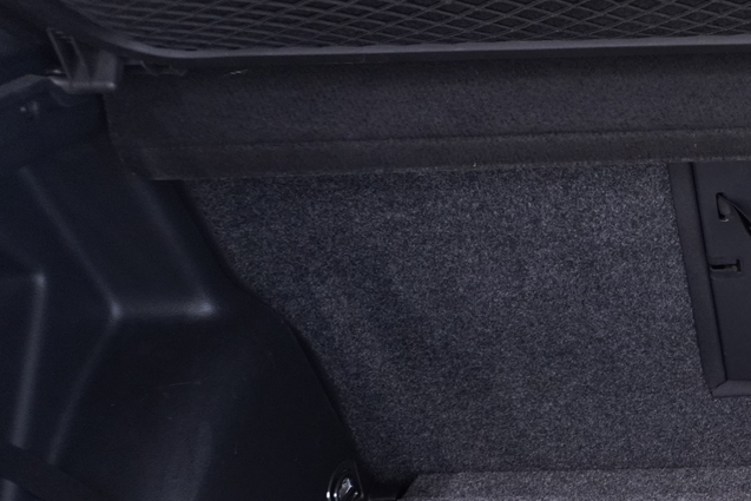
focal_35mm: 61
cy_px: 490
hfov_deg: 28.8
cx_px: 885
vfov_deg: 21.6
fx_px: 1273
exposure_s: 1/15
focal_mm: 16
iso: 1000
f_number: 3.5
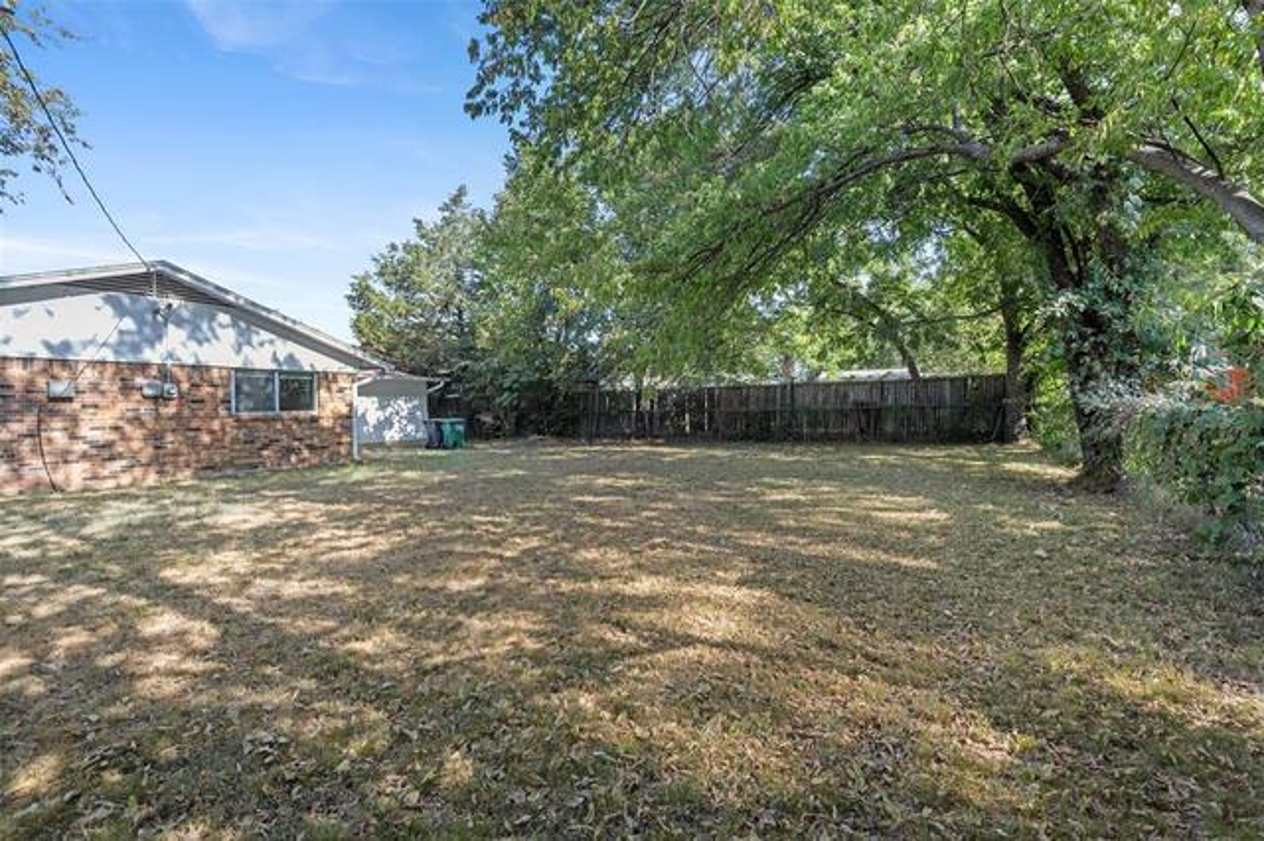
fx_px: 597
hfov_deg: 93.3
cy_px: 420
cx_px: 632
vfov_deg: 70.4
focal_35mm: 17
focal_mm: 17
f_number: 9
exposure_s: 1/30
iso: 250
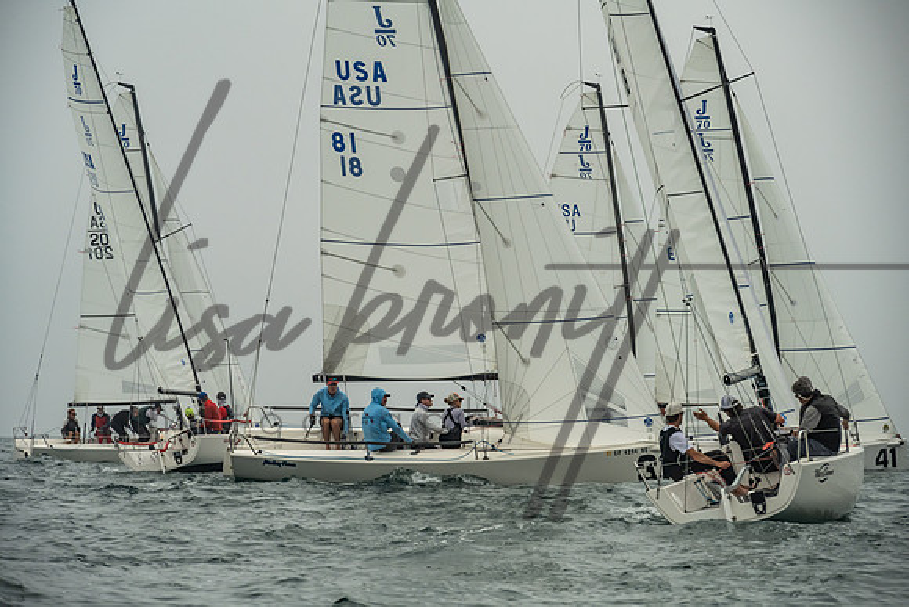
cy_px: 304
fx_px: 4443
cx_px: 454
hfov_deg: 11.7
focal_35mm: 176
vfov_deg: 7.8
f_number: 9
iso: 800
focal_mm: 175
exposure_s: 1/2500
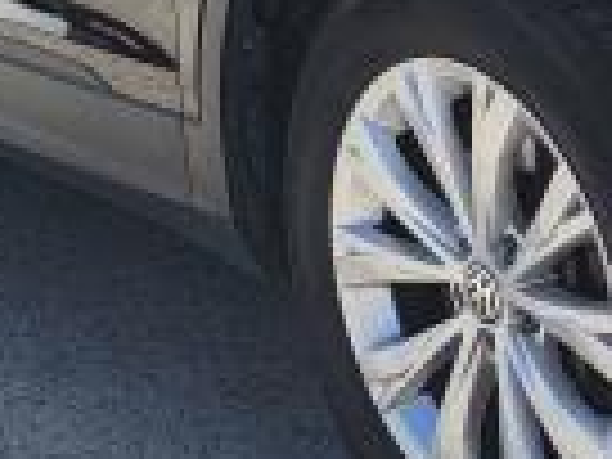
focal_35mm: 122
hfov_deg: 15.7
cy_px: -22
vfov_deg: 12.0
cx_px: 688
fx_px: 2157
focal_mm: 5.4
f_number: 1.8
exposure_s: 1/1686
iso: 40
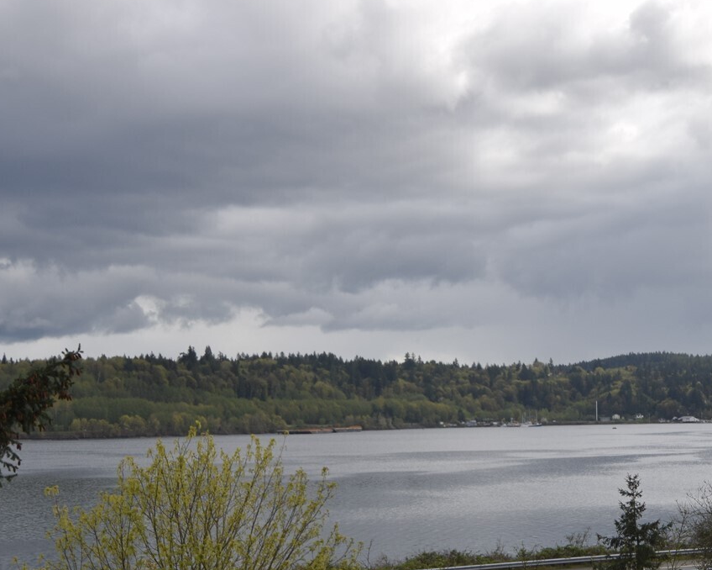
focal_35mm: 62
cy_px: 449
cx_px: 464
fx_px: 1306
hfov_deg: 30.3
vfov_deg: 24.2
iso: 200
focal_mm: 22
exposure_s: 1/320
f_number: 9
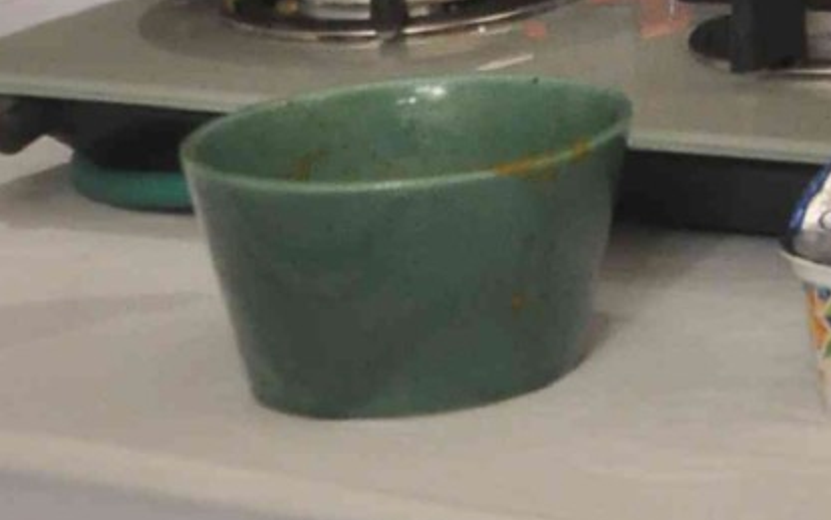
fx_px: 4531
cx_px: 1815
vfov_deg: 6.2
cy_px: -883
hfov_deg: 9.6
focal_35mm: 200
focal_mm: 24
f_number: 8
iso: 1000
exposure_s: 1/50
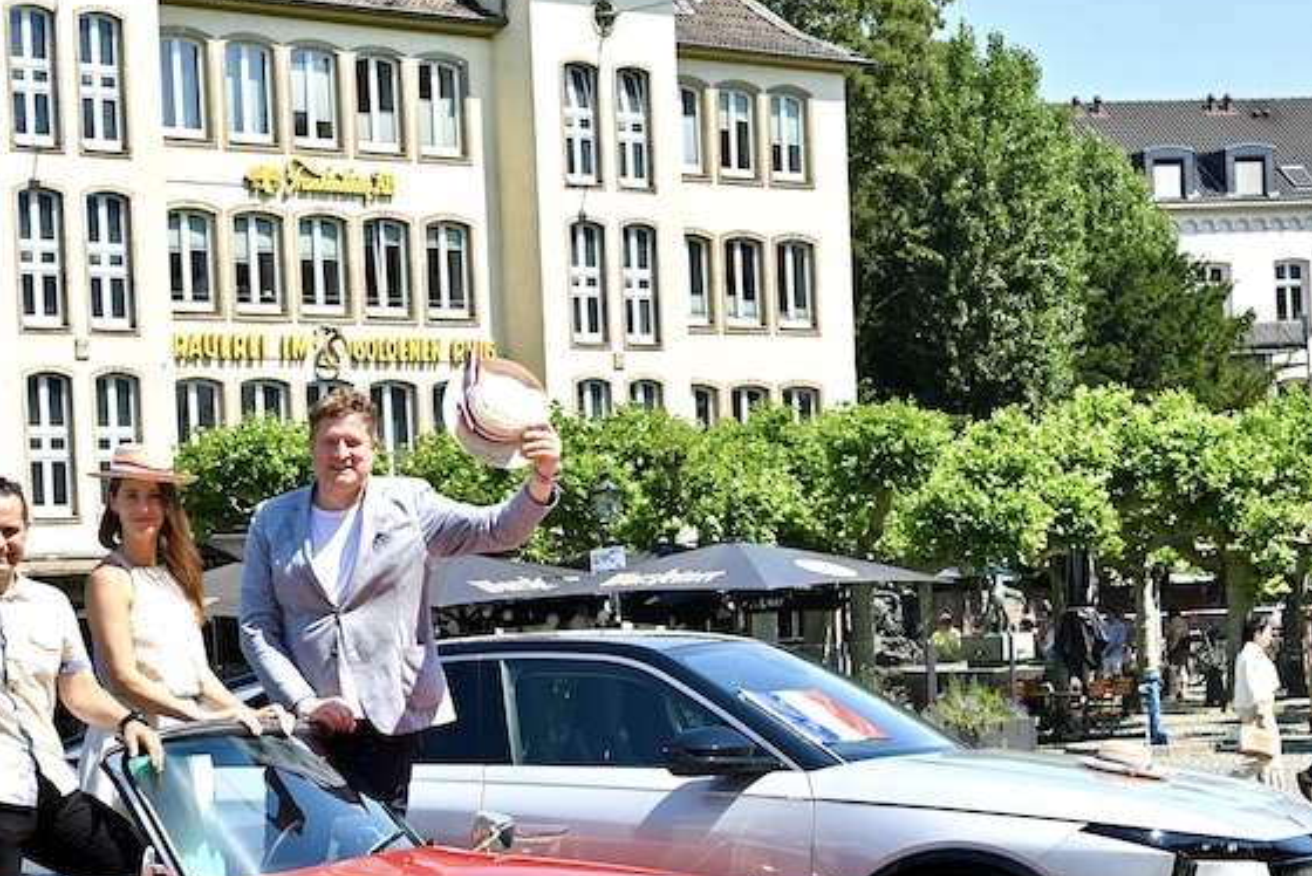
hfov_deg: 19.2
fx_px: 3865
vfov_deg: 12.9
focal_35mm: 106
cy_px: 655
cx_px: 373
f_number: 8
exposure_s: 1/200
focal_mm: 58
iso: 100
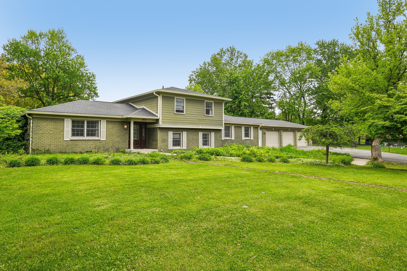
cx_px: 192
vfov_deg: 54.0
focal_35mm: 24
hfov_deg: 74.7
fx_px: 266
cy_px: 124
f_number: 8
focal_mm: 21.5
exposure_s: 1/80
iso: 100
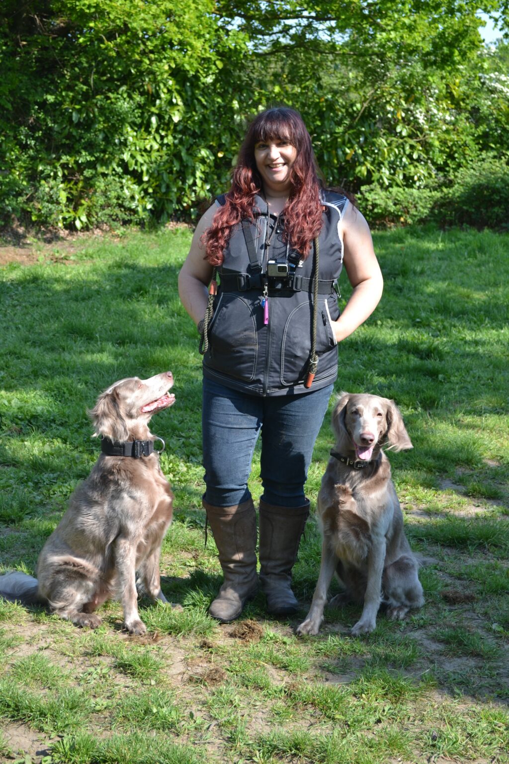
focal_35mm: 60
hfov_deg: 22.6
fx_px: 1272
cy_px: 382
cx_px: 254
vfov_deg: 33.4
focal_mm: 40
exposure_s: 1/125
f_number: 5.6
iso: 100
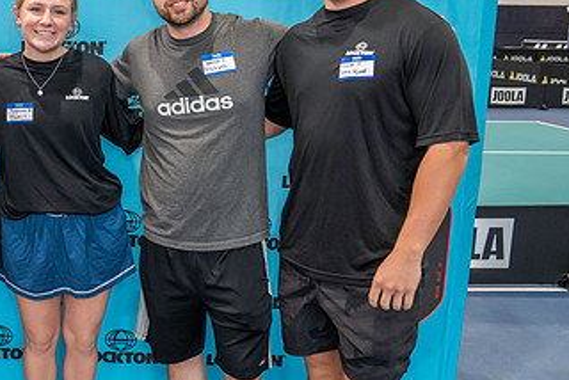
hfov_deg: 40.8
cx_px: 76
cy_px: 159
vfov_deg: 29.9
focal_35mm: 45
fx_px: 712
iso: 3200
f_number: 4
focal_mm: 24
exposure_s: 1/200
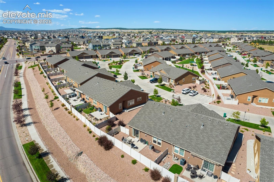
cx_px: 137
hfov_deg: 78.6
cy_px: 91
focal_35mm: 22
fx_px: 167
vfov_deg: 57.2
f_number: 2.8
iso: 100
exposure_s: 1/2000
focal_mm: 8.38
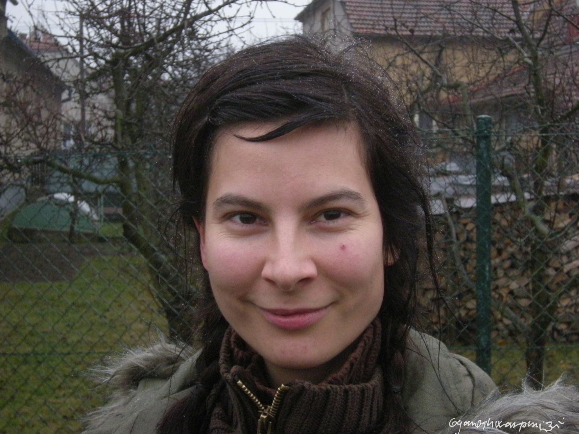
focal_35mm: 70
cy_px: 217
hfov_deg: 27.8
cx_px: 289
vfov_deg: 21.0
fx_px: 1171
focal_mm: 11.5
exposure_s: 1/104
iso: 400
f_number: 4.4
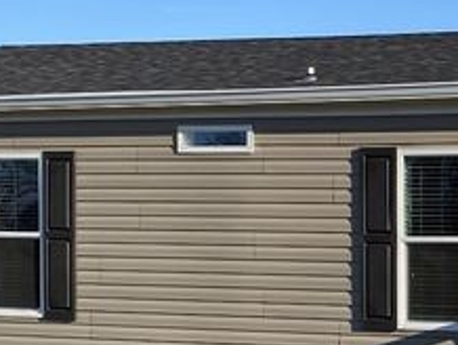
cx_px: 576
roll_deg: +0.0
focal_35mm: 122
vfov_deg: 12.1
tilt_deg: -2.5
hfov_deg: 15.4
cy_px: 290
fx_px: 1616
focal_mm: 4.25
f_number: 1.8
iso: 32
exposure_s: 1/2141
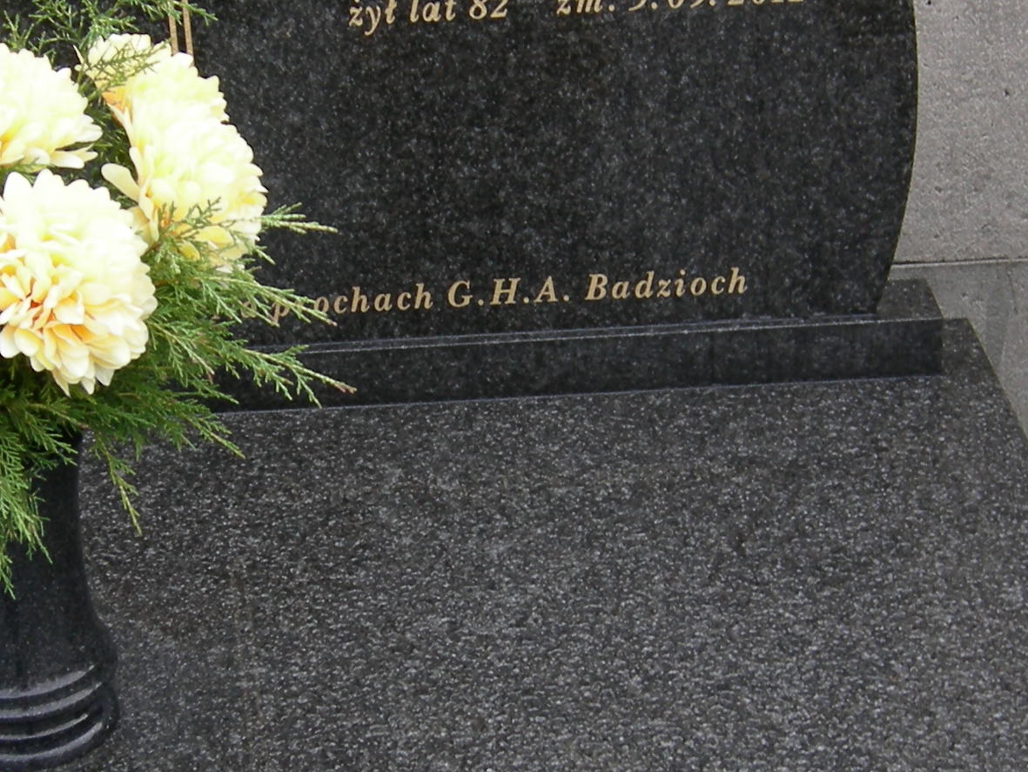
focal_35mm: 79
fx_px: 2346
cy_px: 400
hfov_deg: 24.7
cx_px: 460
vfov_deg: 18.7
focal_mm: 7.5
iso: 64
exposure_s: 1/63.8
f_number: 3.4
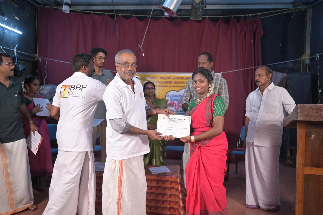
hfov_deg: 54.5
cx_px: 162
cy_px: 108
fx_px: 314
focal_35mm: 35
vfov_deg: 37.8
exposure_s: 1/100
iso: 320
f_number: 2.2
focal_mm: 35
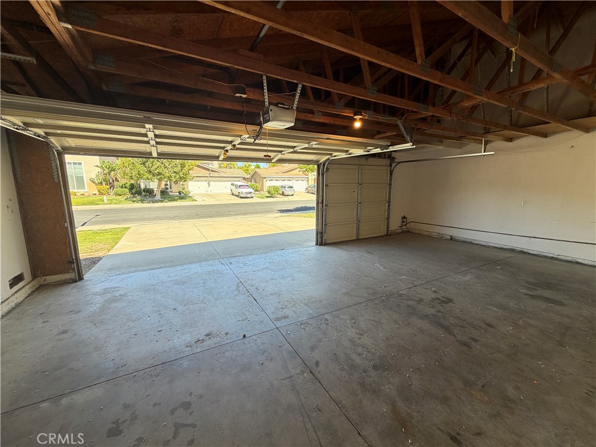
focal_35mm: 14
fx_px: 241
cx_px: 298
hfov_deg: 102.1
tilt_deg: -9.8
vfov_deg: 85.7
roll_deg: +0.1
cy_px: 224
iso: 50
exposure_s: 1/176
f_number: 2.2
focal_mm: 2.22
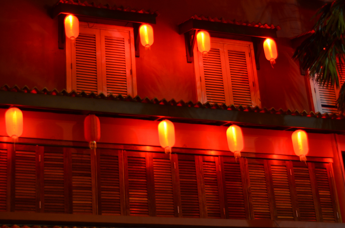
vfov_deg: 18.1
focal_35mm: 75
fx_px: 717
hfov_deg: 27.0
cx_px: 172
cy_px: 114
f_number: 1.8
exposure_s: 1/60
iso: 400
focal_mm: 50
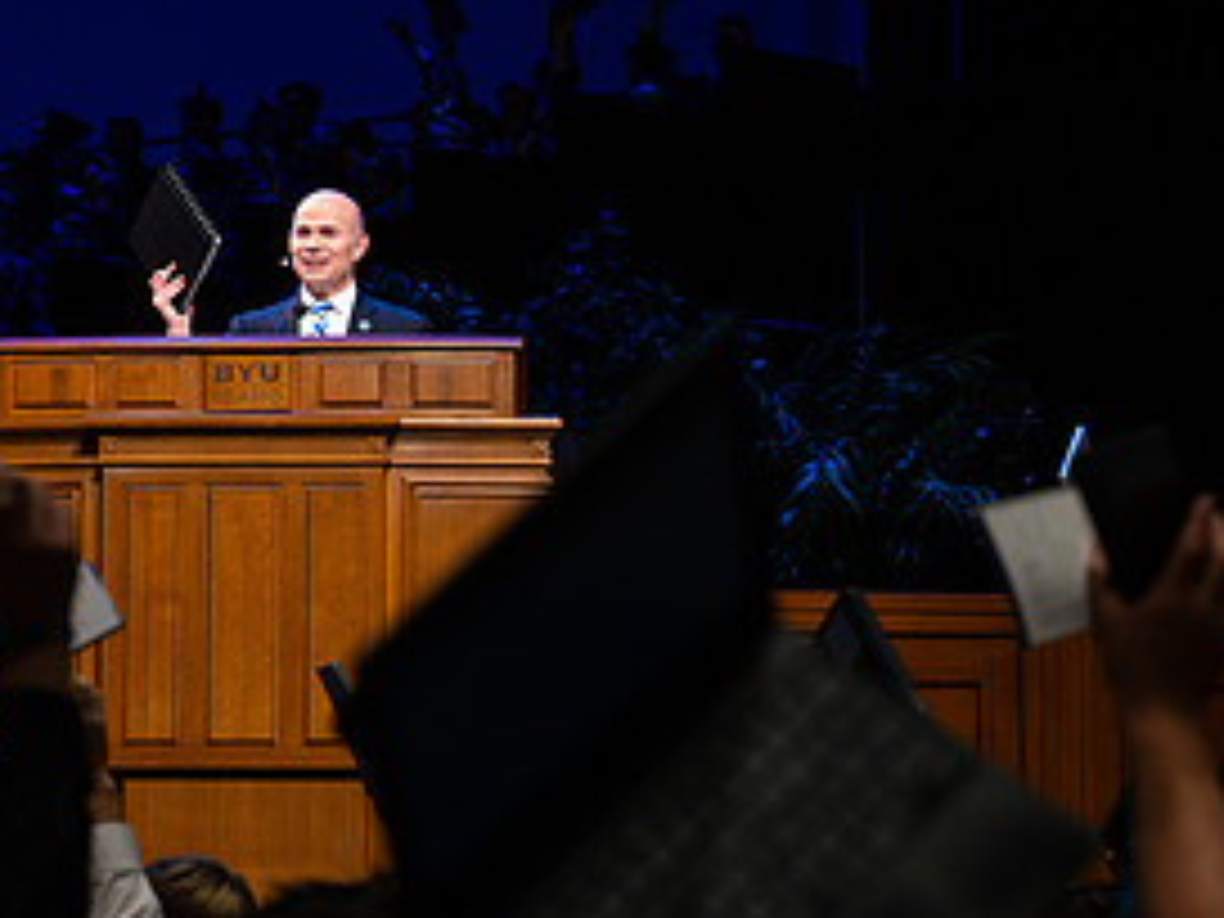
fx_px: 5127
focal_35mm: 145
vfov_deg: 10.2
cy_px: 688
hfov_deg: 13.6
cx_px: 644
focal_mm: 70
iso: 1600
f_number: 4
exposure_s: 1/320
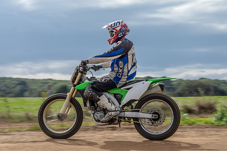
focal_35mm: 245
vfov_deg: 5.6
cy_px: 76
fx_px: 1542
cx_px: 114
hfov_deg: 8.4
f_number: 18
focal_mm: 155
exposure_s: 1/125
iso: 100
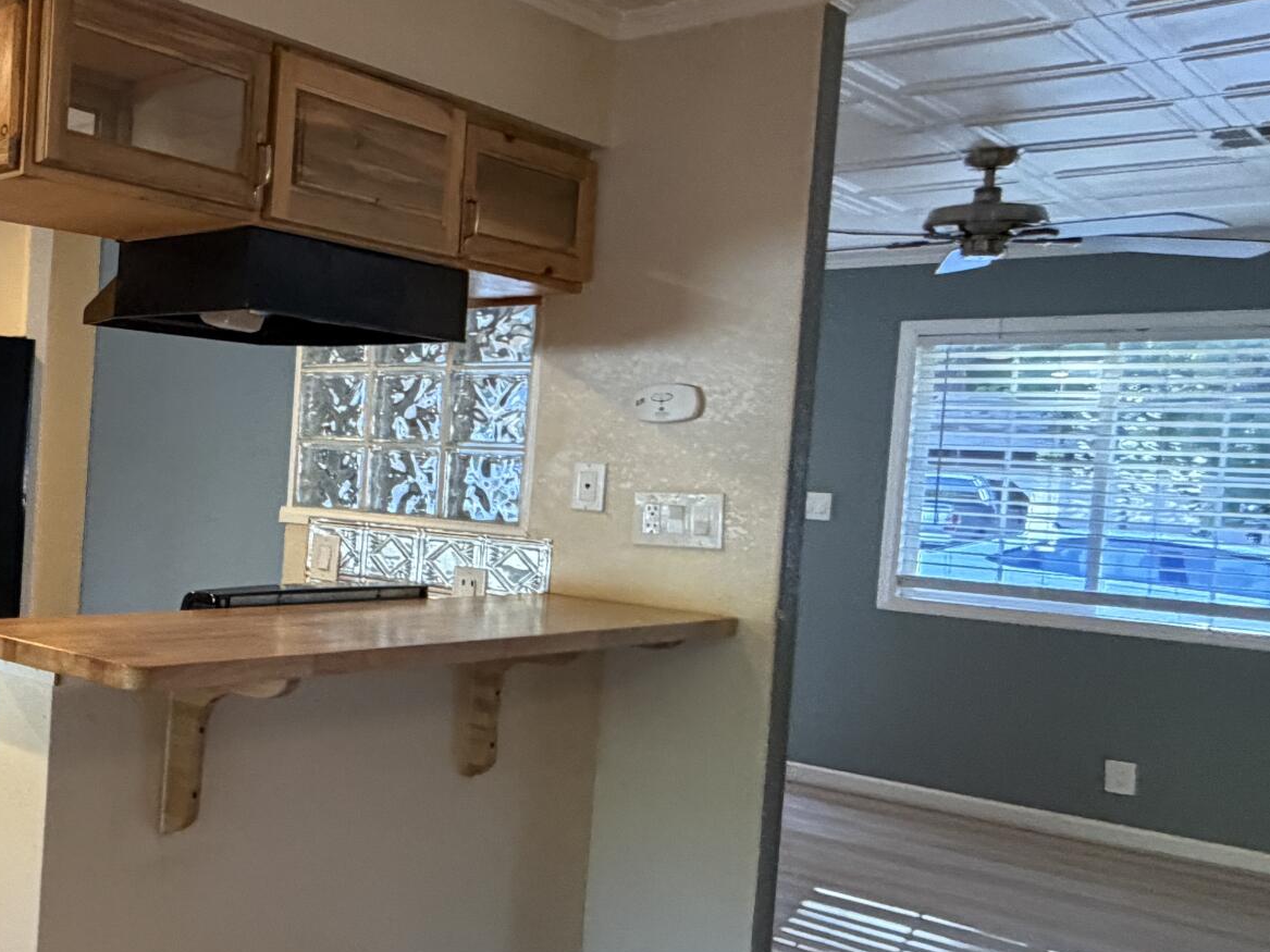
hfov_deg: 37.7
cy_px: 467
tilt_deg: -4.0
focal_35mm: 36
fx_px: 1321
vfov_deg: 39.6
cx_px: -276
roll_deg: -5.0
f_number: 2.2
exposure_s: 1/60
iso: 400
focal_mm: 2.22
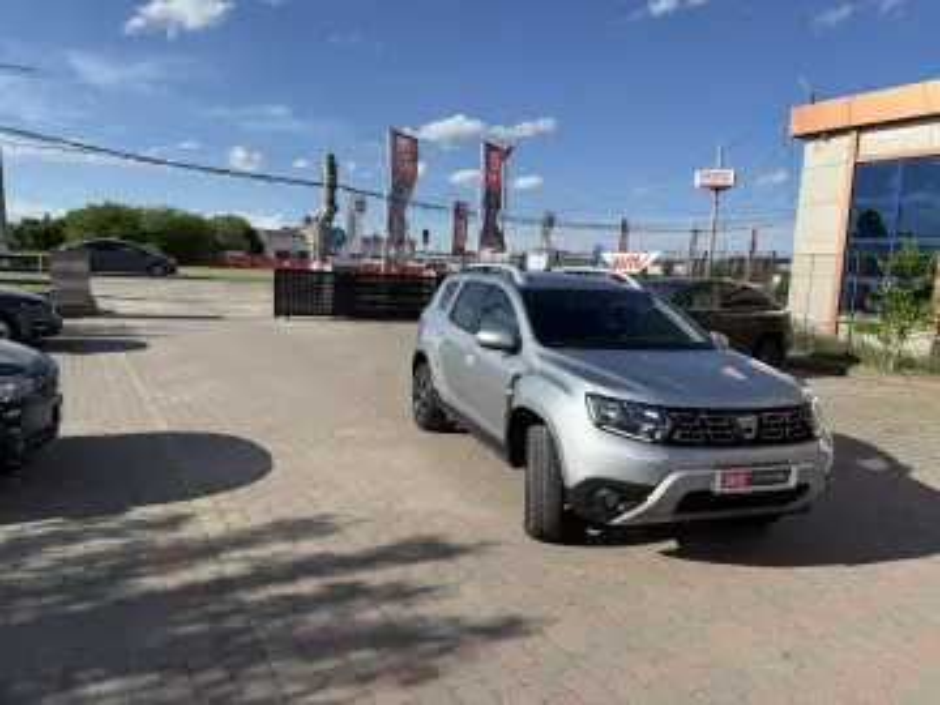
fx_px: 652
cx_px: 470
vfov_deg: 56.8
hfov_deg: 71.6
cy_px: 352
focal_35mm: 24
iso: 80
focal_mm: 6.76
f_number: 1.78
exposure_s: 1/5319
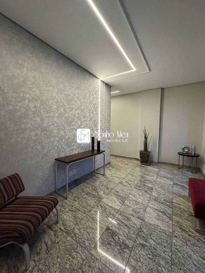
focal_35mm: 14
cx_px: 102
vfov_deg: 102.1
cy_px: 136
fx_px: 111
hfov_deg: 85.7
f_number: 2.2
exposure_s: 1/60
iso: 500
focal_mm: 2.22
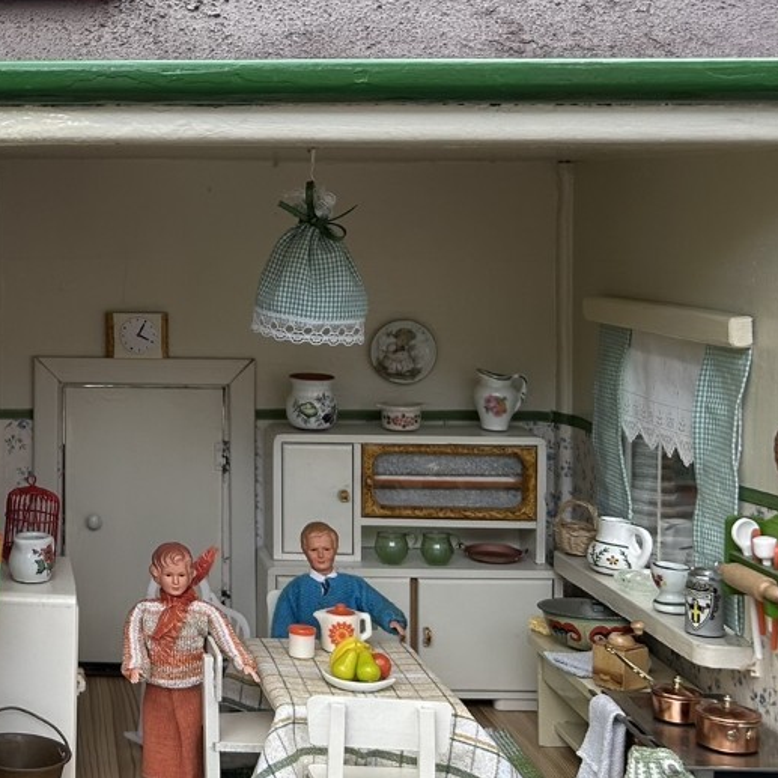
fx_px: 1627
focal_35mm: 64
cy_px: 220
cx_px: -104
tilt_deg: -2.8
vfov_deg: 26.6
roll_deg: -0.3
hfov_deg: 24.8
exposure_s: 1/388
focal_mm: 5.7
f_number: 1.5
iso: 50
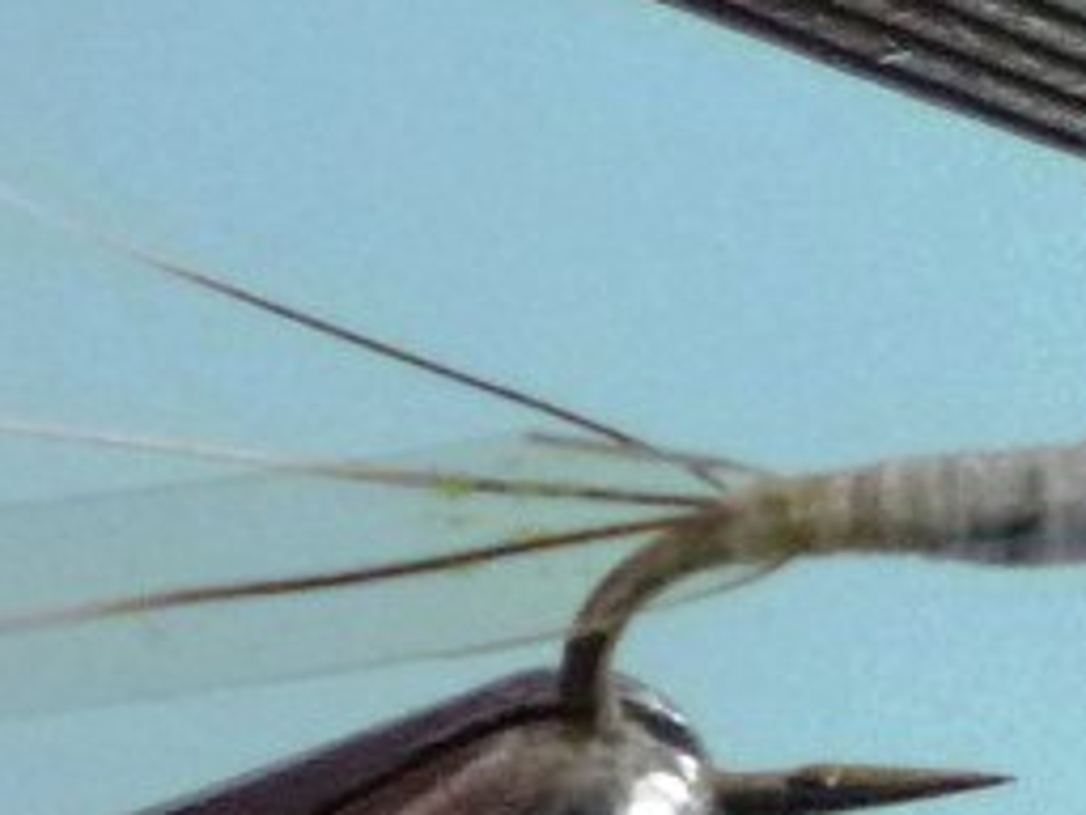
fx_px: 2353
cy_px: 505
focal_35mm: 75
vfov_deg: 19.6
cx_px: 1014
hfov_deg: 25.1
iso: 400
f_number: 3.3
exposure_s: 1/25
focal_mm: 5.2
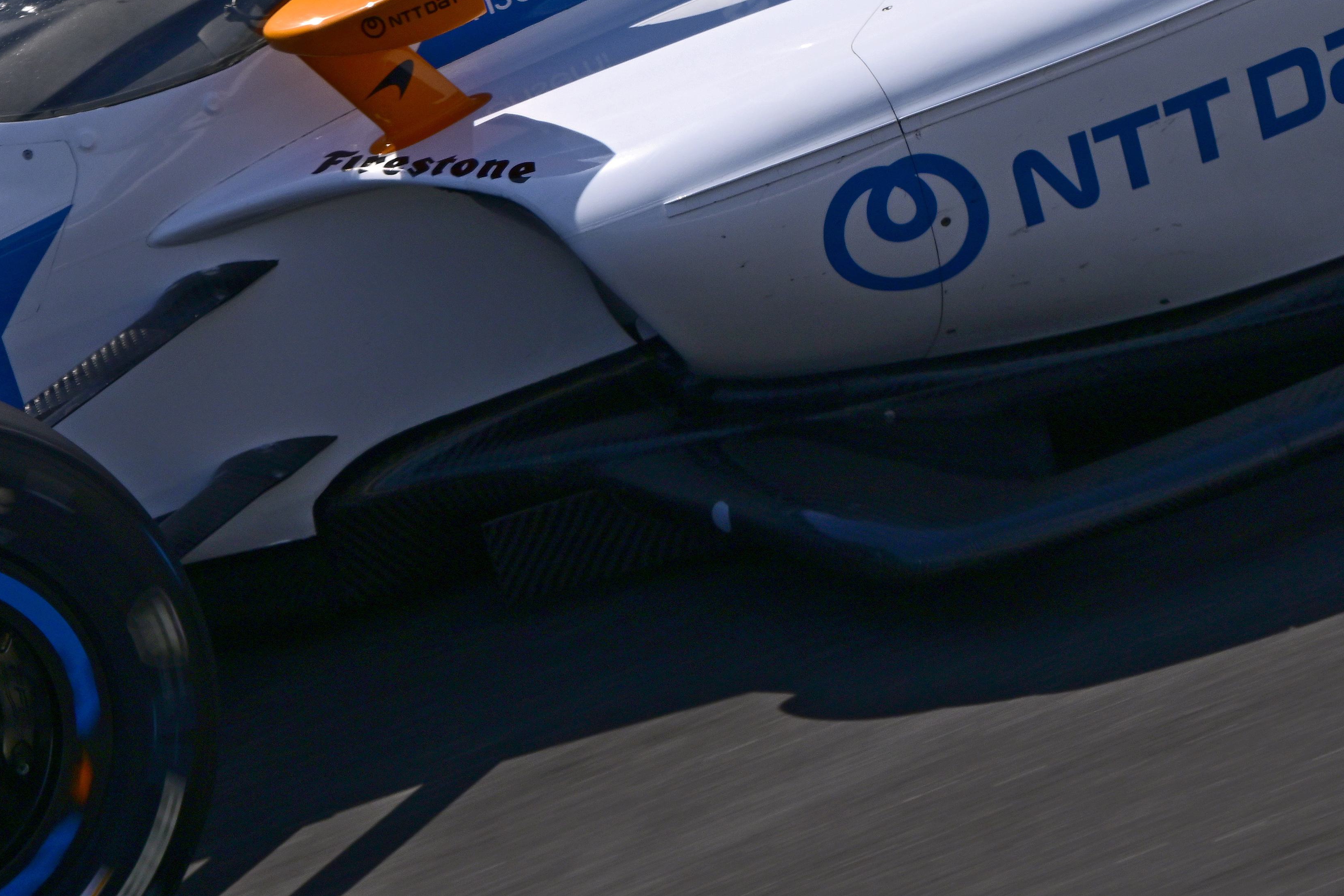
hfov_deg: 1.6
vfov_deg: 1.1
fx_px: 46815
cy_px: 131
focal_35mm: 1254
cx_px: 507
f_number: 9
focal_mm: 500
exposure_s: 1/1600
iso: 250
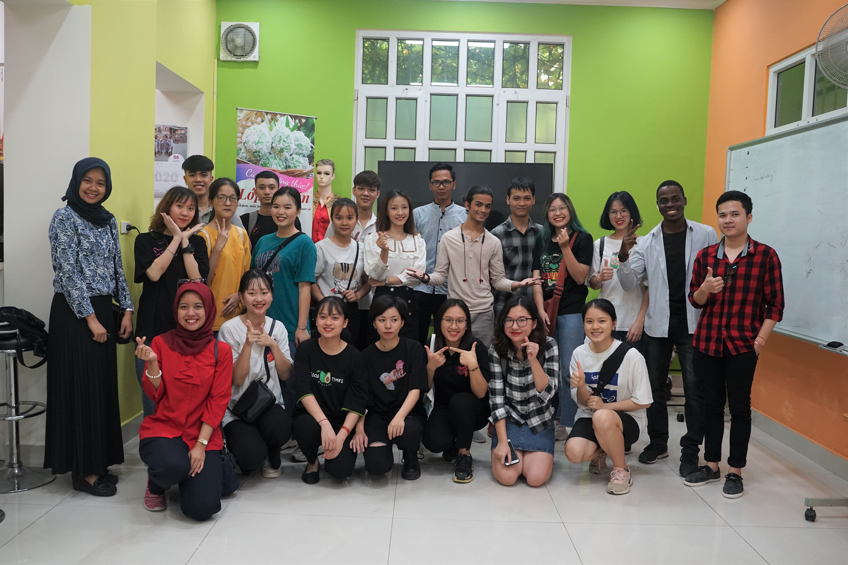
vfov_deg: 42.3
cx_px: 424
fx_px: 730
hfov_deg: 60.3
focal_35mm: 31
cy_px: 282
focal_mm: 31
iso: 1600
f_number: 4
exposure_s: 1/160
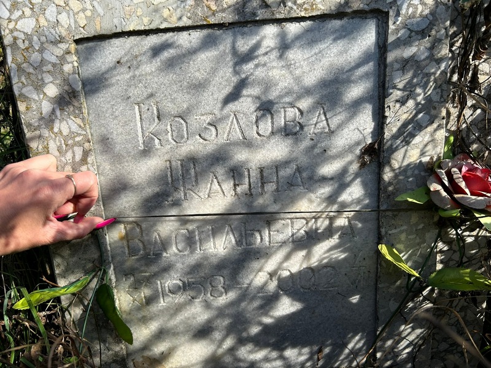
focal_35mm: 26
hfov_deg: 67.3
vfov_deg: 53.1
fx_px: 369
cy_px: 184
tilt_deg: -15.2
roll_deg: -2.5
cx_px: 246
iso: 50
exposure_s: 1/2762
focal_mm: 5.7
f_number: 1.5
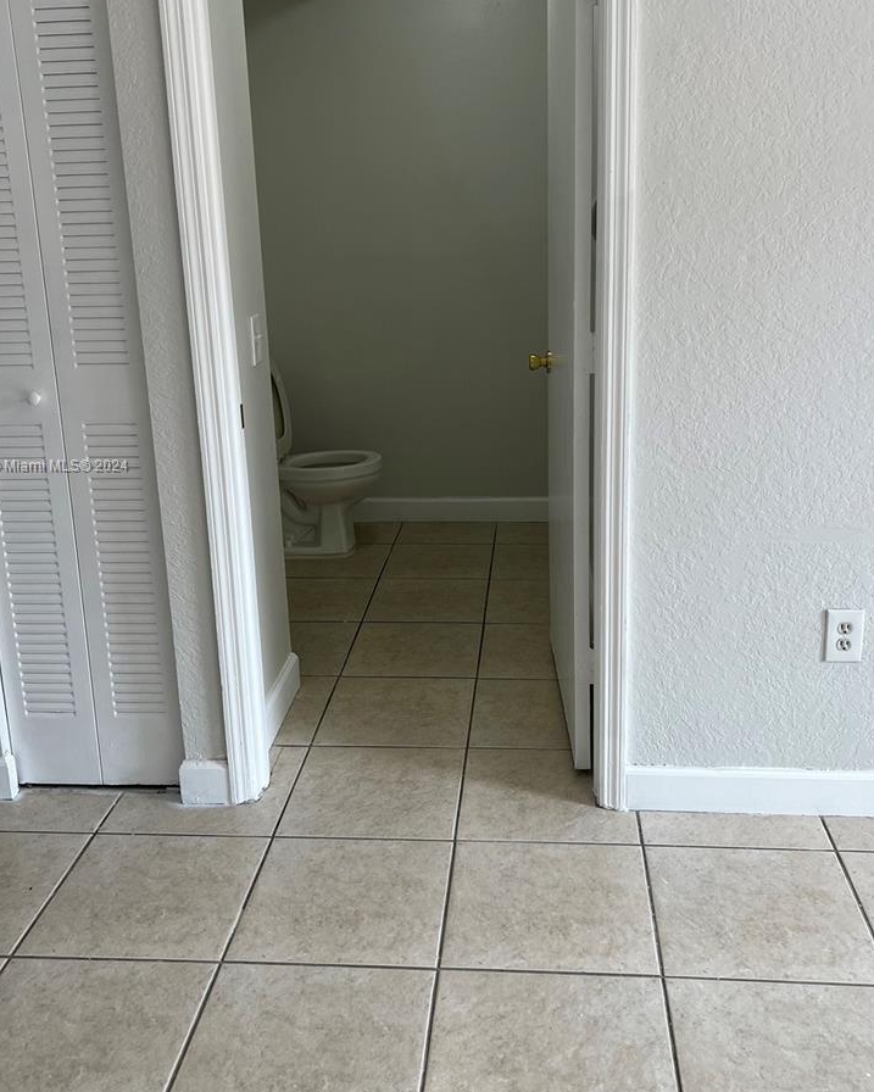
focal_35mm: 34
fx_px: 1099
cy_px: 467
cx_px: 453
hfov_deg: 43.4
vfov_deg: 52.6
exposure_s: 1/120
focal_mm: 5.7
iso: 40
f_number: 1.5
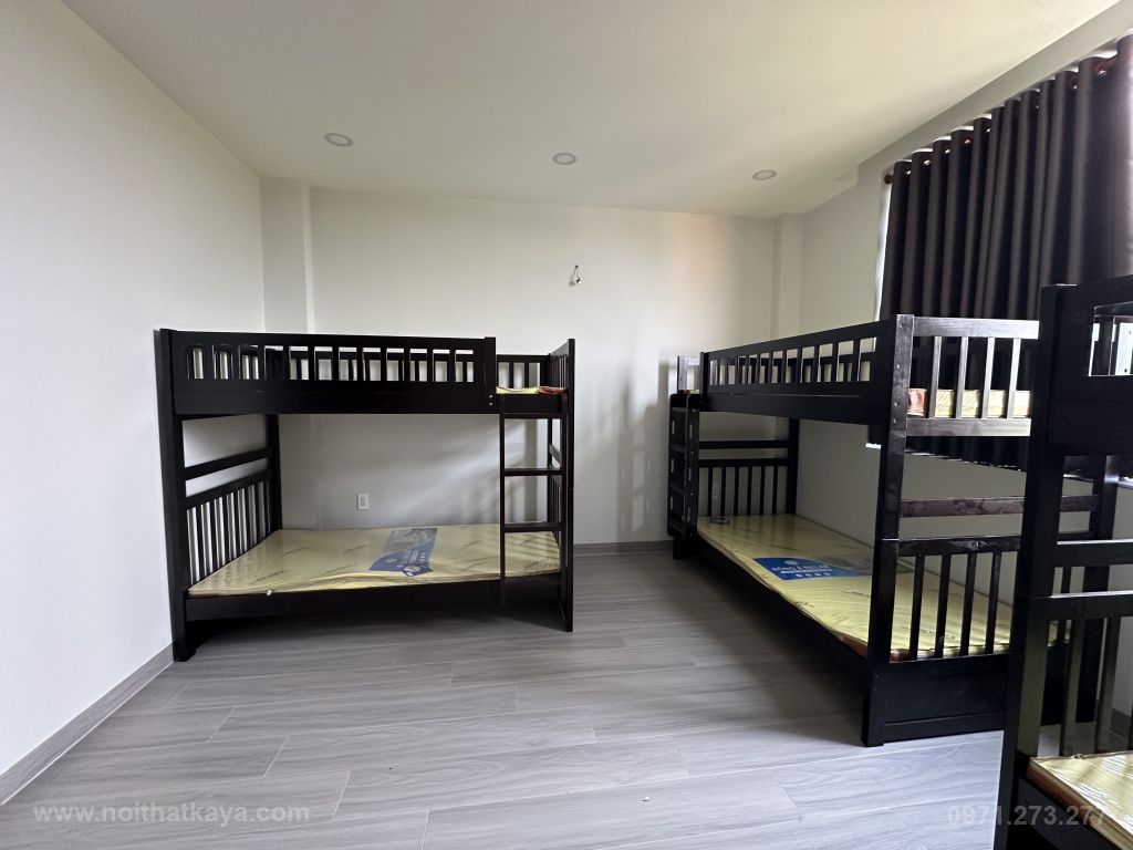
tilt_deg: -4.1
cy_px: 425
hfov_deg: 102.1
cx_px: 566
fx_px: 458
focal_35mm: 14
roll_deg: -0.7
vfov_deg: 85.7
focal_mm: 2.22
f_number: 2.2
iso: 320
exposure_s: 1/60
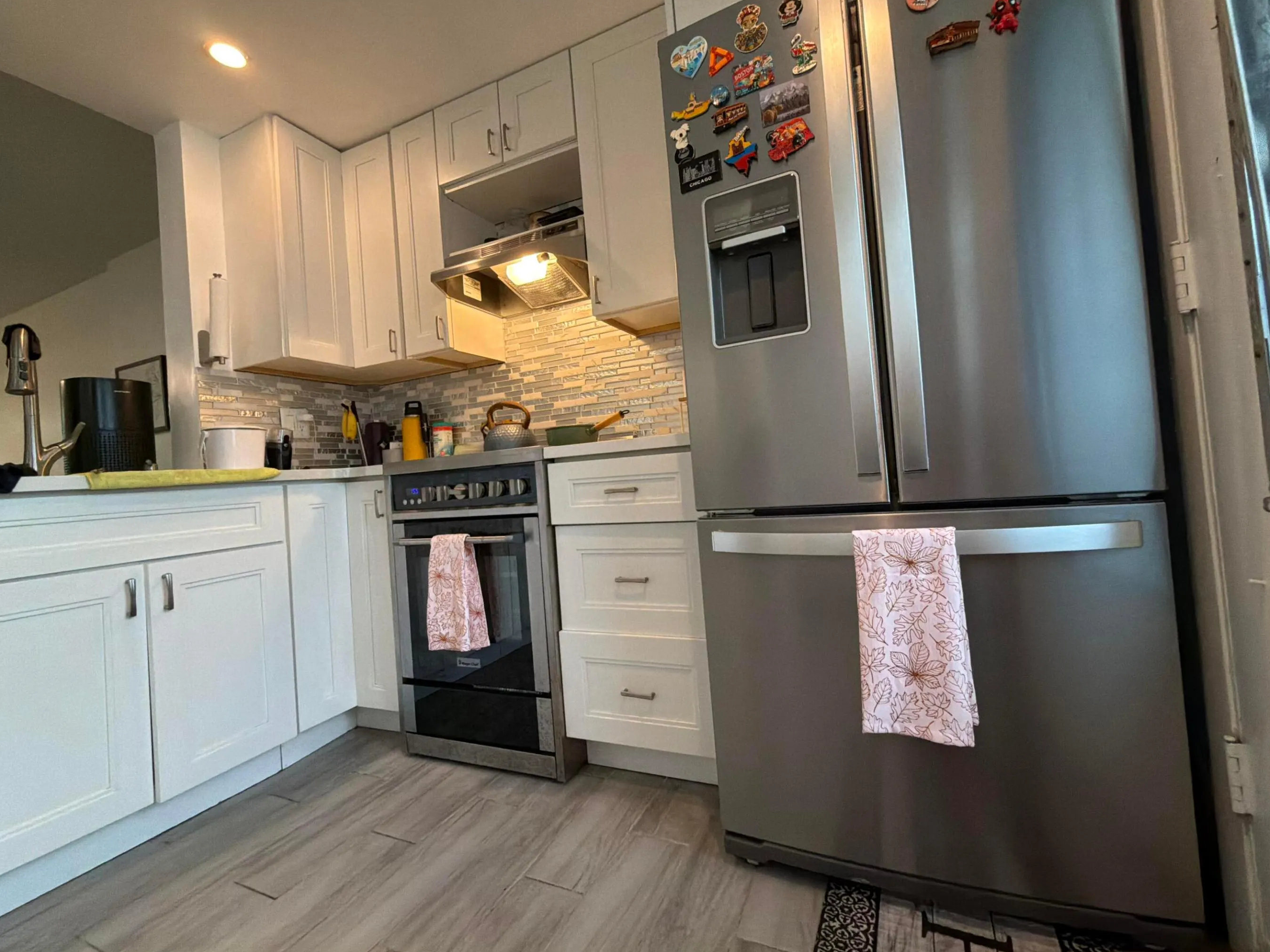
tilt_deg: +1.6
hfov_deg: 98.1
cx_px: 657
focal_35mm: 15
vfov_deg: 81.7
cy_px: 459
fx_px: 550
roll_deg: +4.1
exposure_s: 1/60
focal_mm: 2.22
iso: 500
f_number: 2.2
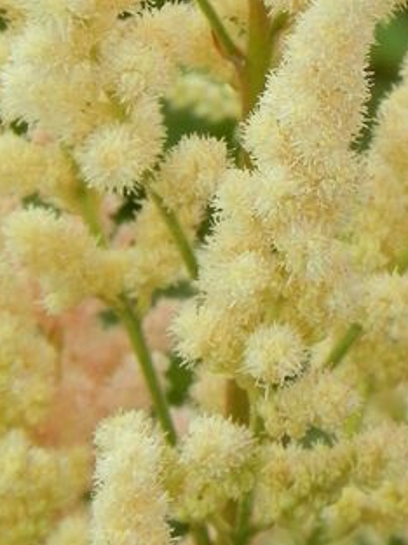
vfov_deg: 4.2
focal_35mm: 471
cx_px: 256
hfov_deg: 3.2
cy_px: -28
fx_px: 7417
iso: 160
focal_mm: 32.7
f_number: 5.6
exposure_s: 1/320
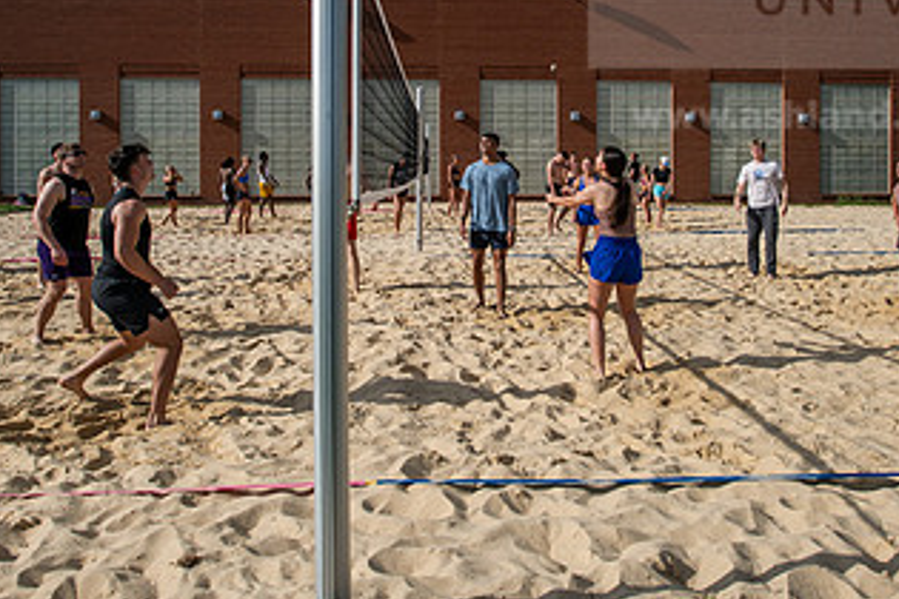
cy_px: 175
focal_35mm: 35
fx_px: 874
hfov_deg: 54.3
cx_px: 502
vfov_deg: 37.2
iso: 100
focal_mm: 19
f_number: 5
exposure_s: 1/800
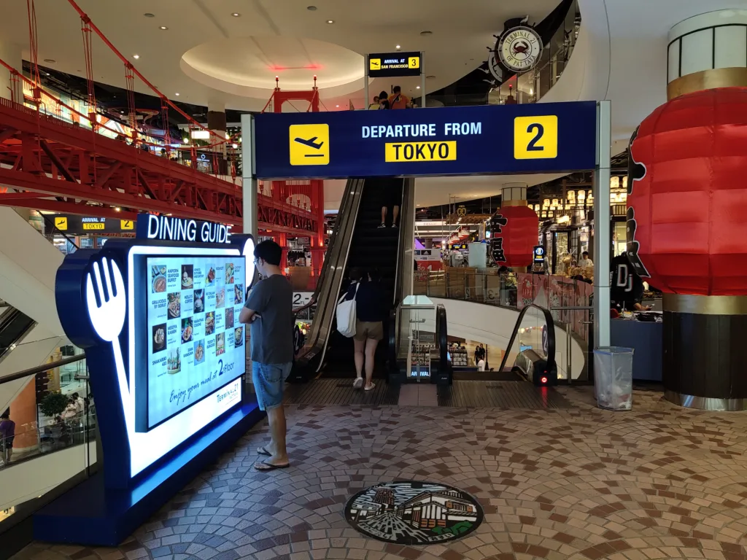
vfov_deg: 54.9
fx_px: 539
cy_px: 280
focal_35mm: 25
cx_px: 374
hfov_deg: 69.4
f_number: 1.8
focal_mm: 4.71
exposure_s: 1/100
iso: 139
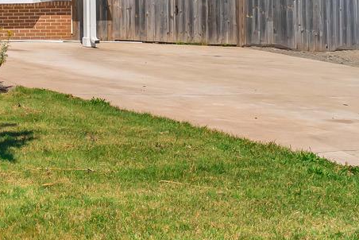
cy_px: -25
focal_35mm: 77
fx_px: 768
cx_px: -208
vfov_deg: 17.2
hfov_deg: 21.3
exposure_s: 1/500
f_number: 8
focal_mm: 17
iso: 400
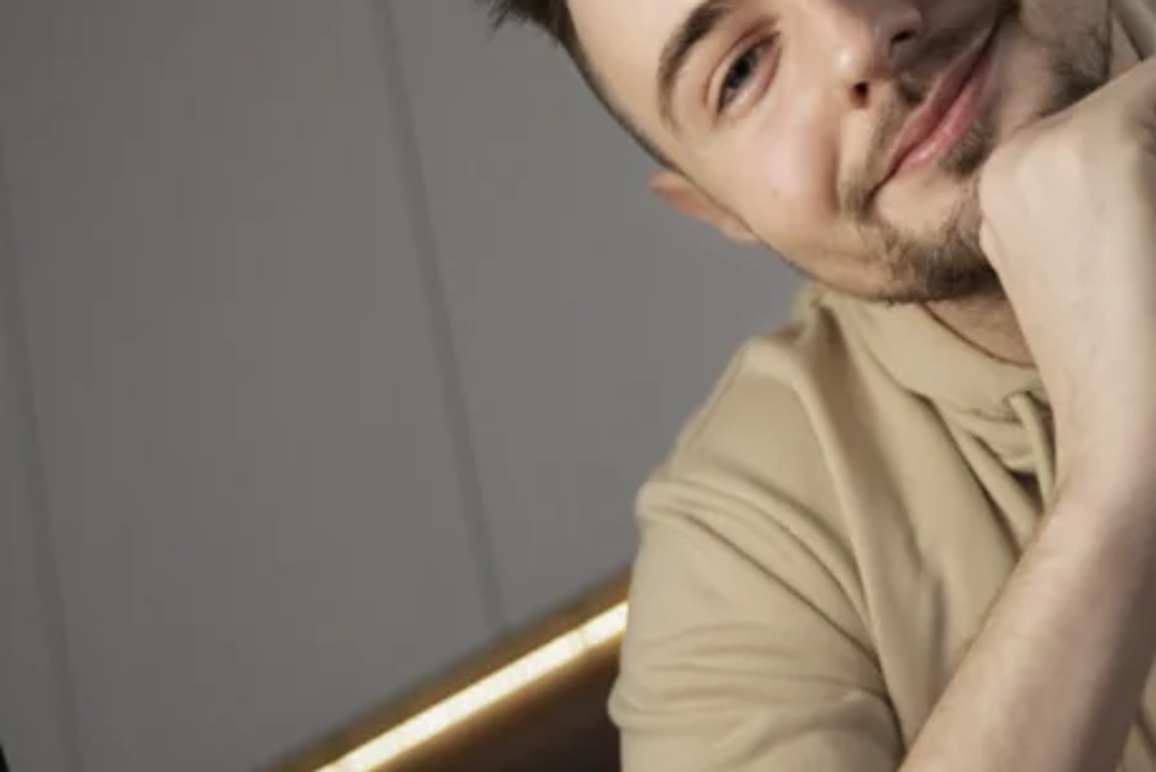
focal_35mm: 419
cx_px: 2072
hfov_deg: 4.9
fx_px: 13463
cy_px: 597
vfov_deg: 3.3
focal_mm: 75
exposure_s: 1/100
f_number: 2.8
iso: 500
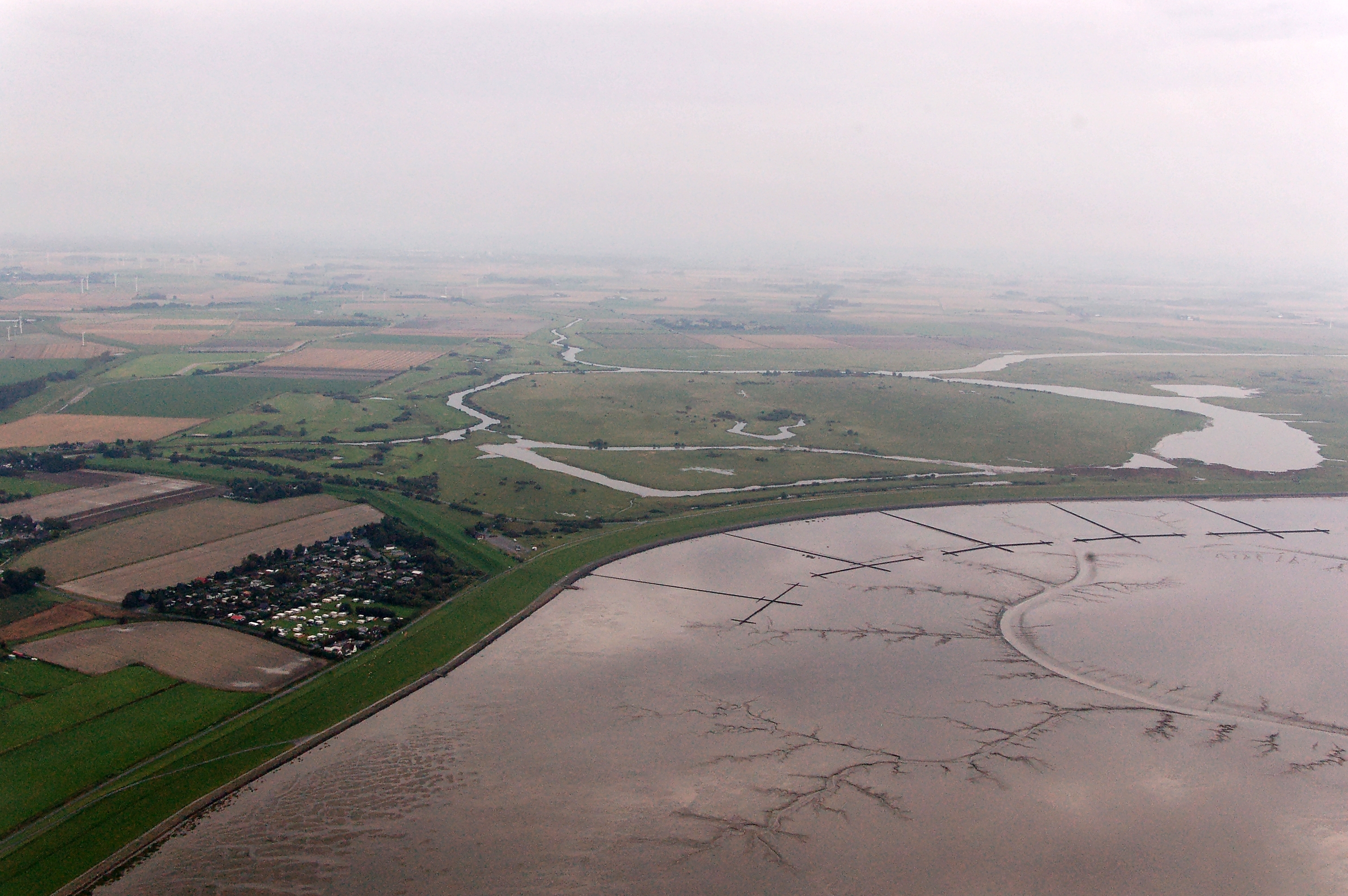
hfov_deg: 51.3
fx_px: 1403
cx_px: 674
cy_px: 448
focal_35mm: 38
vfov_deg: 35.4
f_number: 16
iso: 1600
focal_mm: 25
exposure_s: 1/800
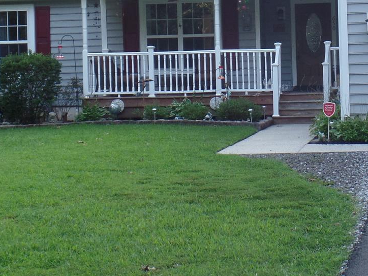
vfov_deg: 14.9
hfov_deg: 19.5
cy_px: 65
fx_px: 1052
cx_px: 323
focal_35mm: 99
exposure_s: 1/60
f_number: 3.4
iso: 80
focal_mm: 6.2
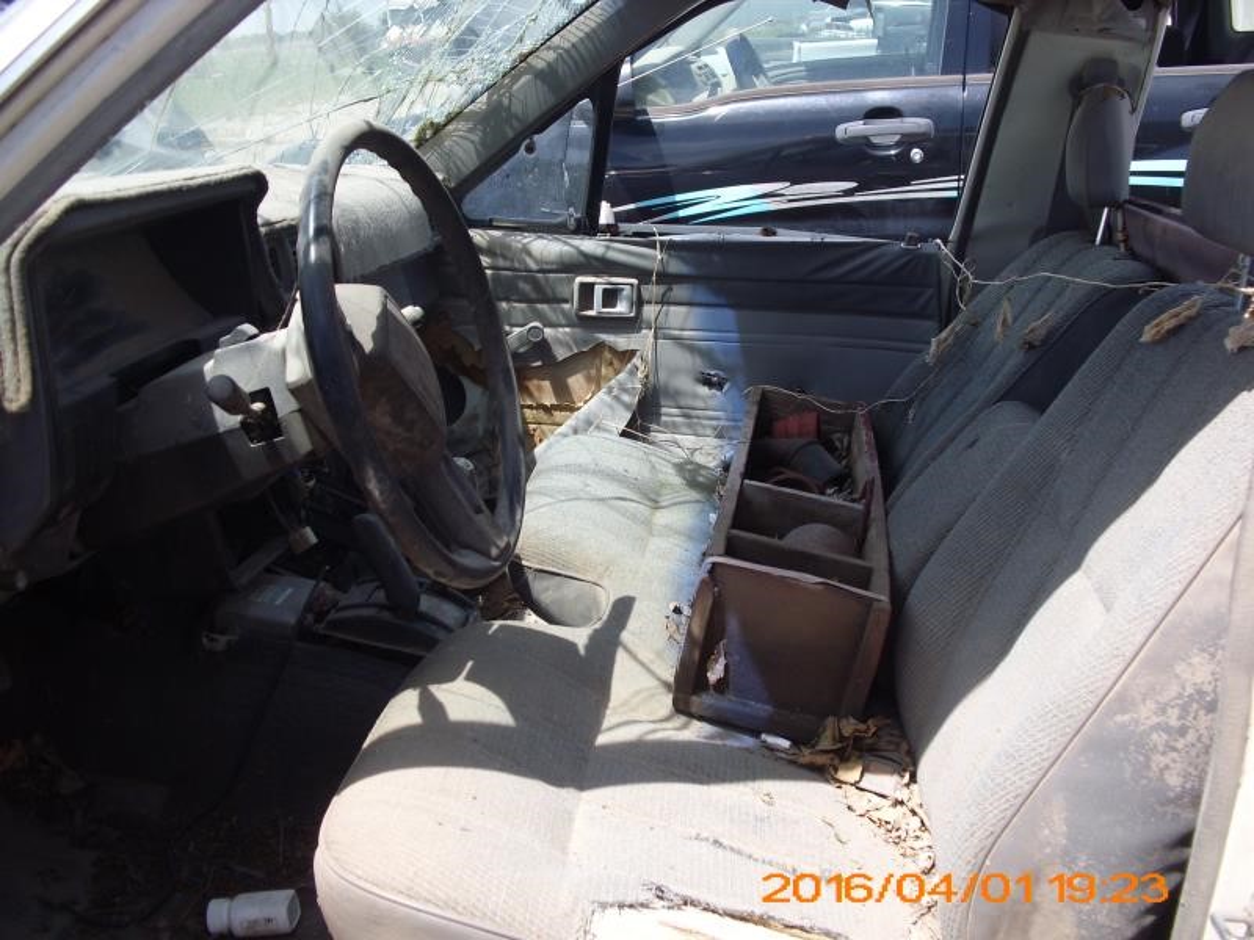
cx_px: 627
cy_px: 470
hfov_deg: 51.4
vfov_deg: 39.7
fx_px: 1304
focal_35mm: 36
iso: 80
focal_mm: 6.3
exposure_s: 1/400
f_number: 3.1
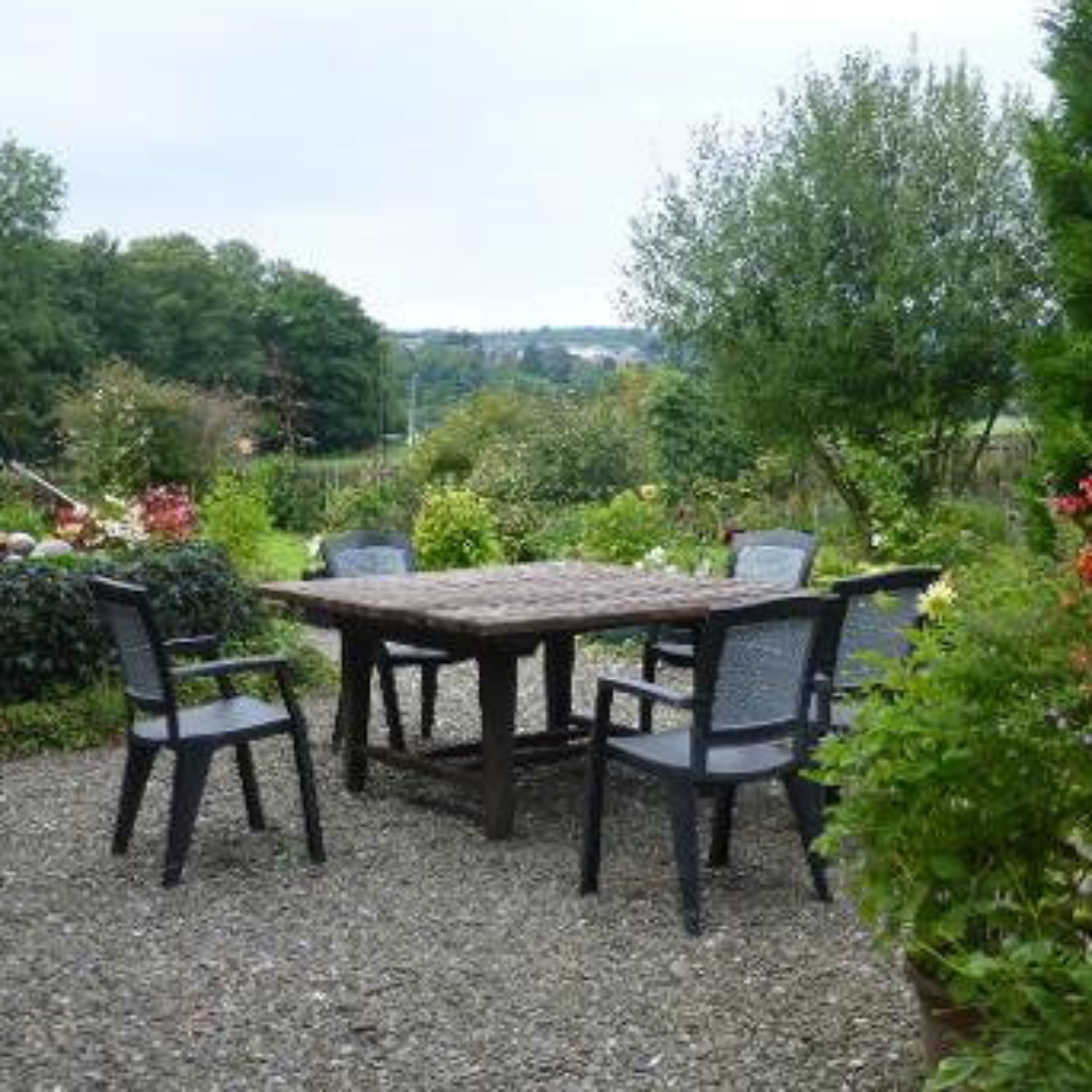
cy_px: 516
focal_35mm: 44
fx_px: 1570
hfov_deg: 38.3
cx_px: 565
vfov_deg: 38.3
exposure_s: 1/160
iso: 100
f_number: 3.7
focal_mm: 6.1
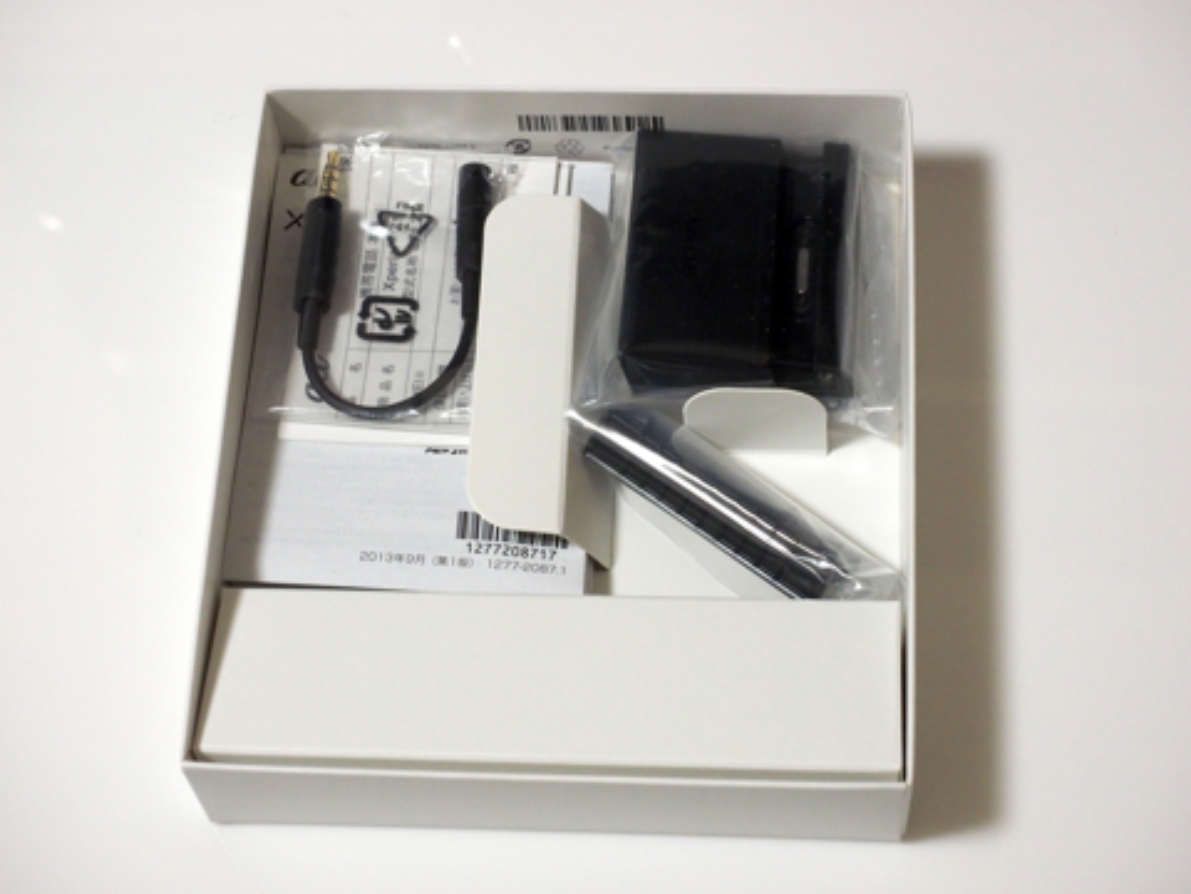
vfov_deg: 18.4
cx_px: 596
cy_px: 447
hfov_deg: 24.4
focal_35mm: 80
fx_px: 2752
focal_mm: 40
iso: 1600
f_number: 5.6
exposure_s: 1/30
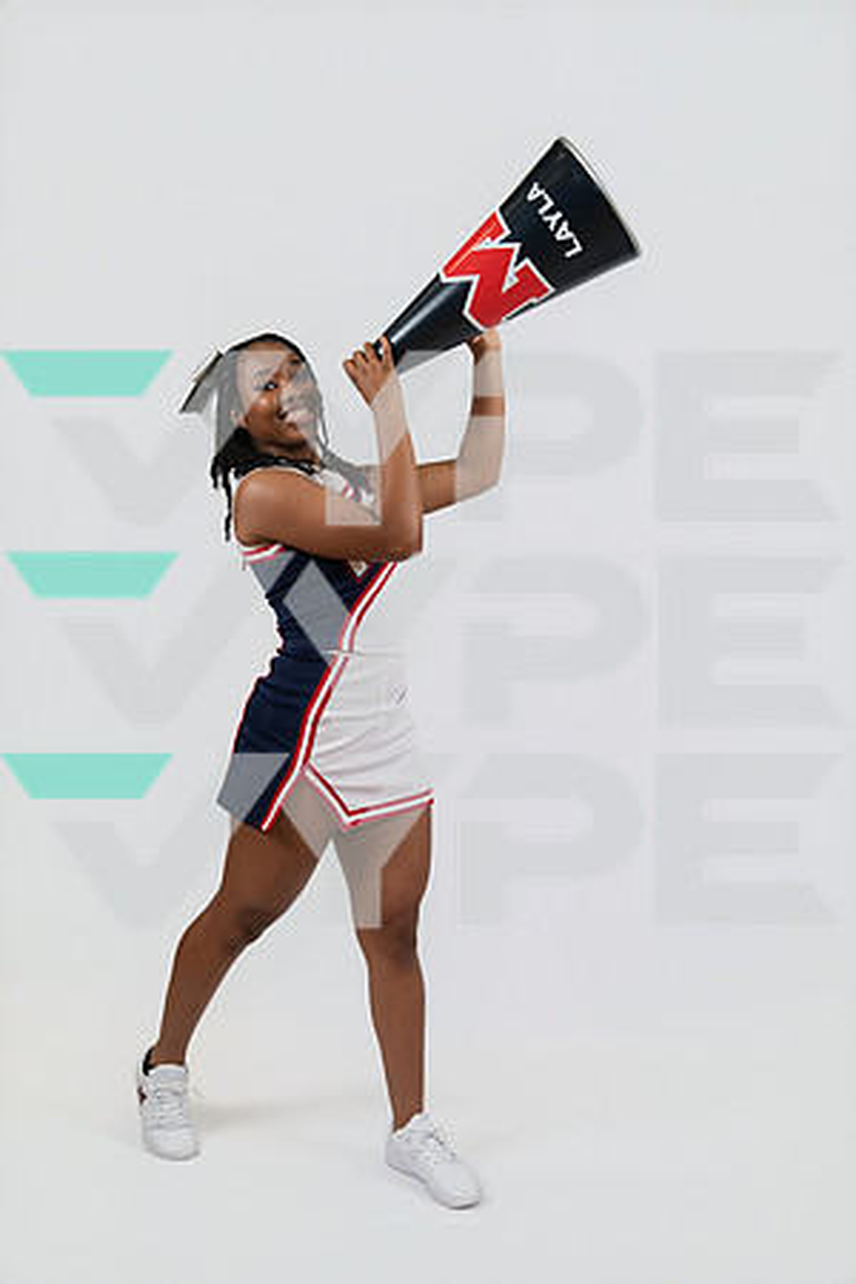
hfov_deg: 36.9
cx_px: 428
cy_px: 642
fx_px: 1284
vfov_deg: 53.1
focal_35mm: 36
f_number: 4
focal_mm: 36
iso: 400
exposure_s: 1/125
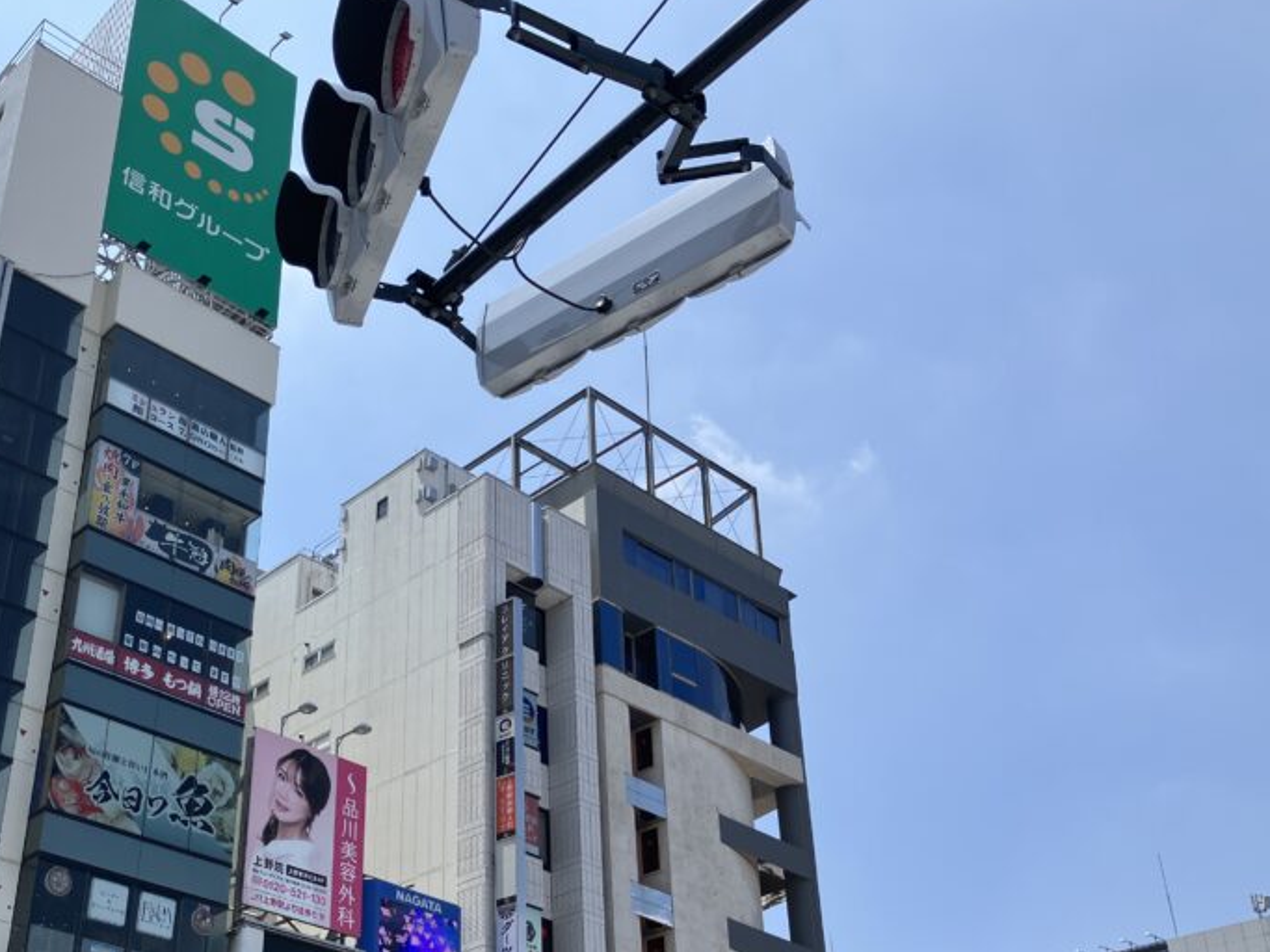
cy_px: 688
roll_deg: -1.5
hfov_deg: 43.9
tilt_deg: +29.4
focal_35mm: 42
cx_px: 377
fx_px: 1541
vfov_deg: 33.8
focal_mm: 3.99
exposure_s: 1/2703
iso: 32
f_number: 1.8
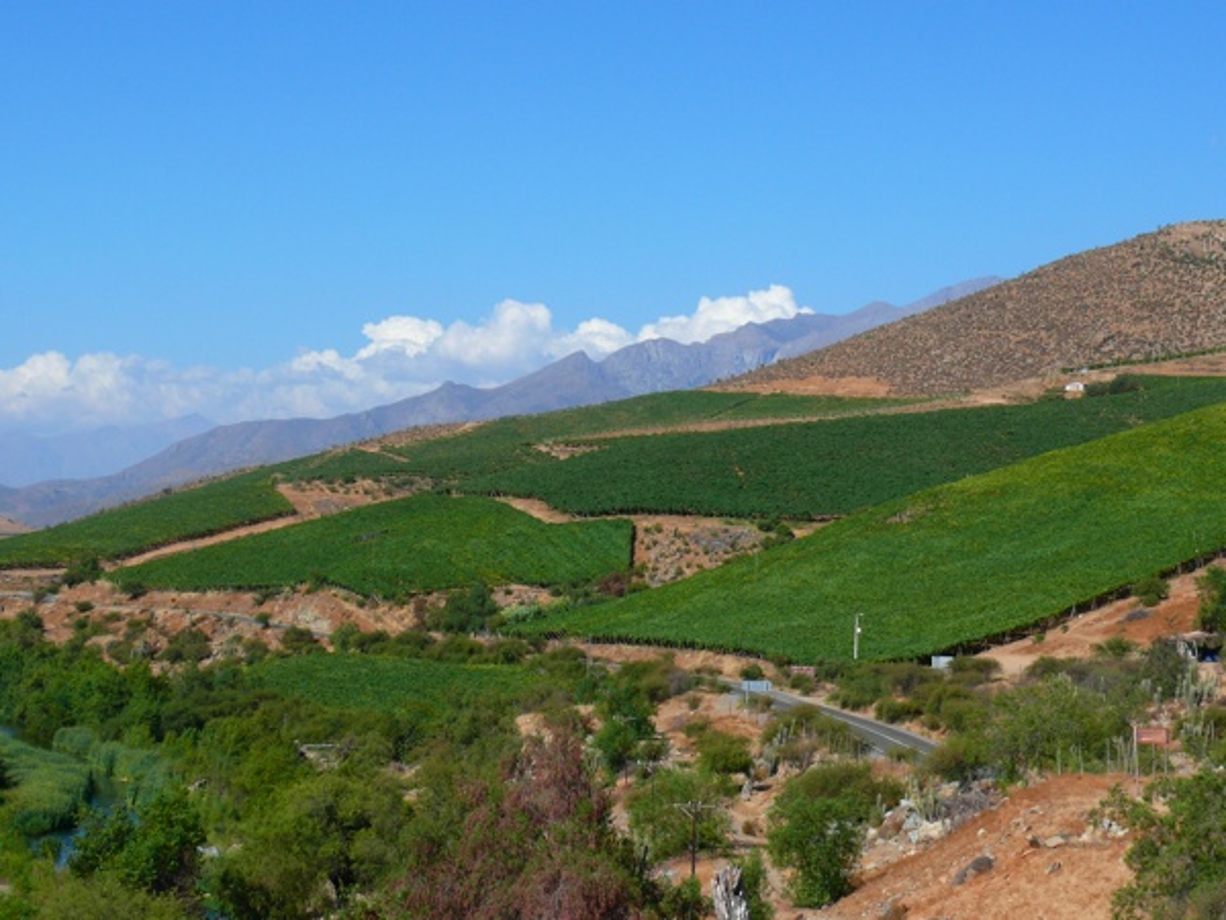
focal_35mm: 79
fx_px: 2798
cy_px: 460
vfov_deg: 18.7
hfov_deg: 24.7
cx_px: 613
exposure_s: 1/400
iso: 100
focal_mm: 14.9
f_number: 7.1
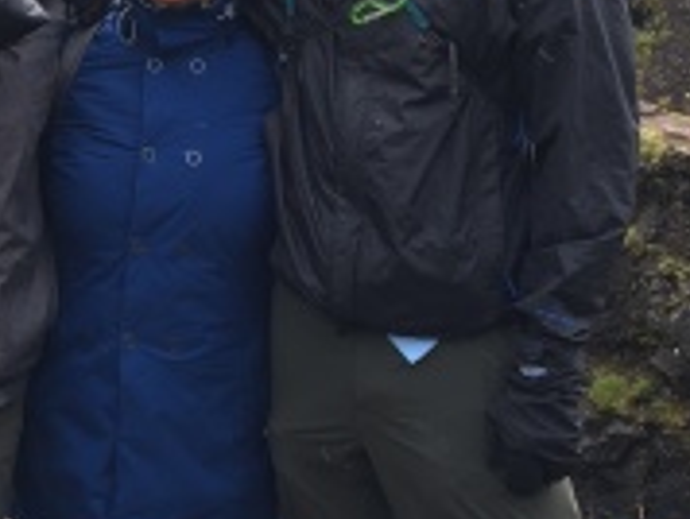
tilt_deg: -13.3
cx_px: 16
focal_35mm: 104
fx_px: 2076
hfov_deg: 18.4
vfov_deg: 14.2
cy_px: 194
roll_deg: +1.3
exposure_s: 1/183
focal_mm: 4.15
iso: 25
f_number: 2.2
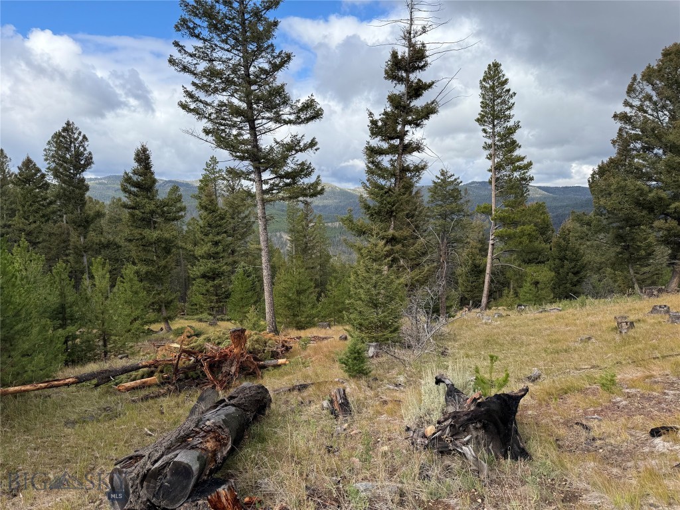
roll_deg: +0.4
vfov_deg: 56.8
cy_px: 255
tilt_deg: -6.9
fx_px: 471
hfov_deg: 71.6
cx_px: 340
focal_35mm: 24
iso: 80
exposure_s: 1/2169
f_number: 1.78
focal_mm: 6.76
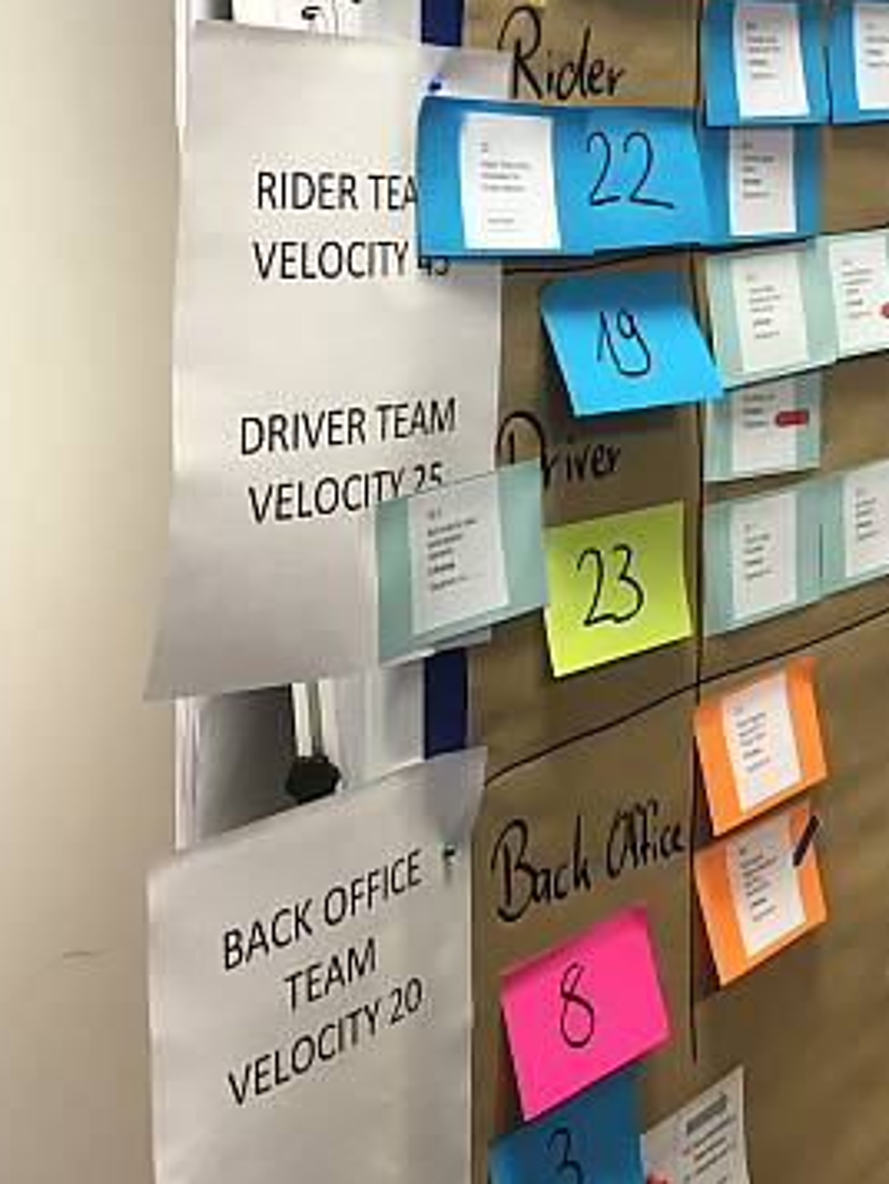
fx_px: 2224
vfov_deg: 29.3
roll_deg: -0.1
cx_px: 846
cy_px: 285
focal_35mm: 65
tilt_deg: -4.5
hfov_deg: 21.9
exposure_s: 1/33
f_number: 2.2
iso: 64
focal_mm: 4.15
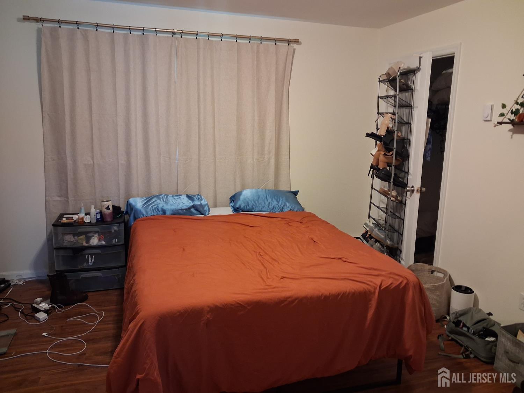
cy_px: 196
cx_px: 262
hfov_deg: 65.3
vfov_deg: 51.4
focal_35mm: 27
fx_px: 409
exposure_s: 1/24
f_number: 1.8
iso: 640
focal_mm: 4
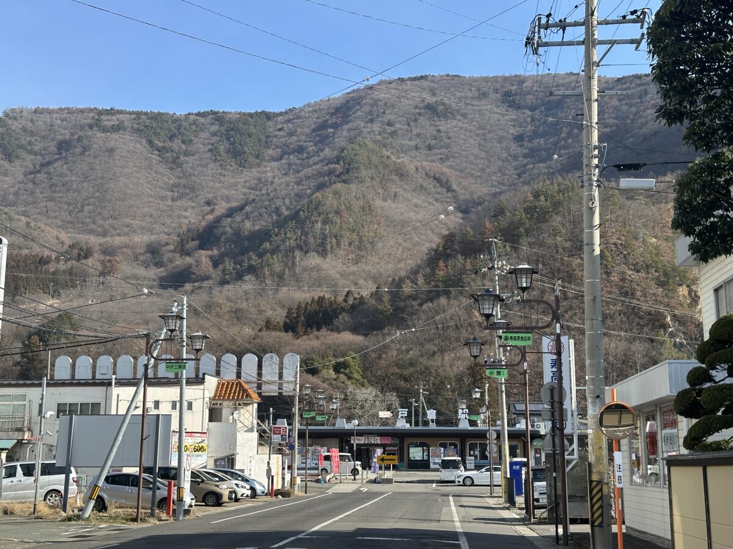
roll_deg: -0.6
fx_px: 1016
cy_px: 274
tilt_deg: +10.5
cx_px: 366
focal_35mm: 48
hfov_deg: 39.7
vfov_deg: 30.3
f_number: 1.78
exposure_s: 1/2028
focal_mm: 6.86
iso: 64
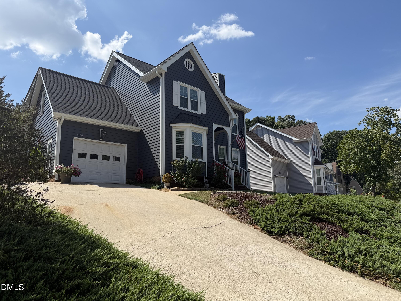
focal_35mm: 24
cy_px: 150
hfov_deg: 71.6
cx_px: 200
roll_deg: +1.7
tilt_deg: +10.4
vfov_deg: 56.8
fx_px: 278
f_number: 1.78
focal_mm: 6.76
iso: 80
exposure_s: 1/5319
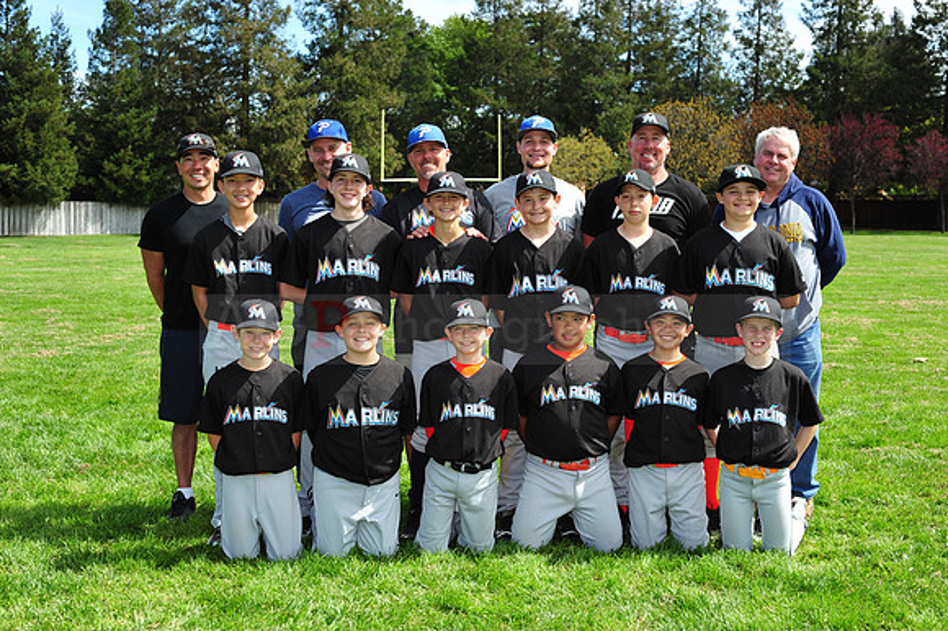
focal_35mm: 50
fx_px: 1316
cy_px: 316
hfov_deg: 39.6
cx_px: 474
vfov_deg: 27.0
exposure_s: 1/500
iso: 250
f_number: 6.3
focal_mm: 50
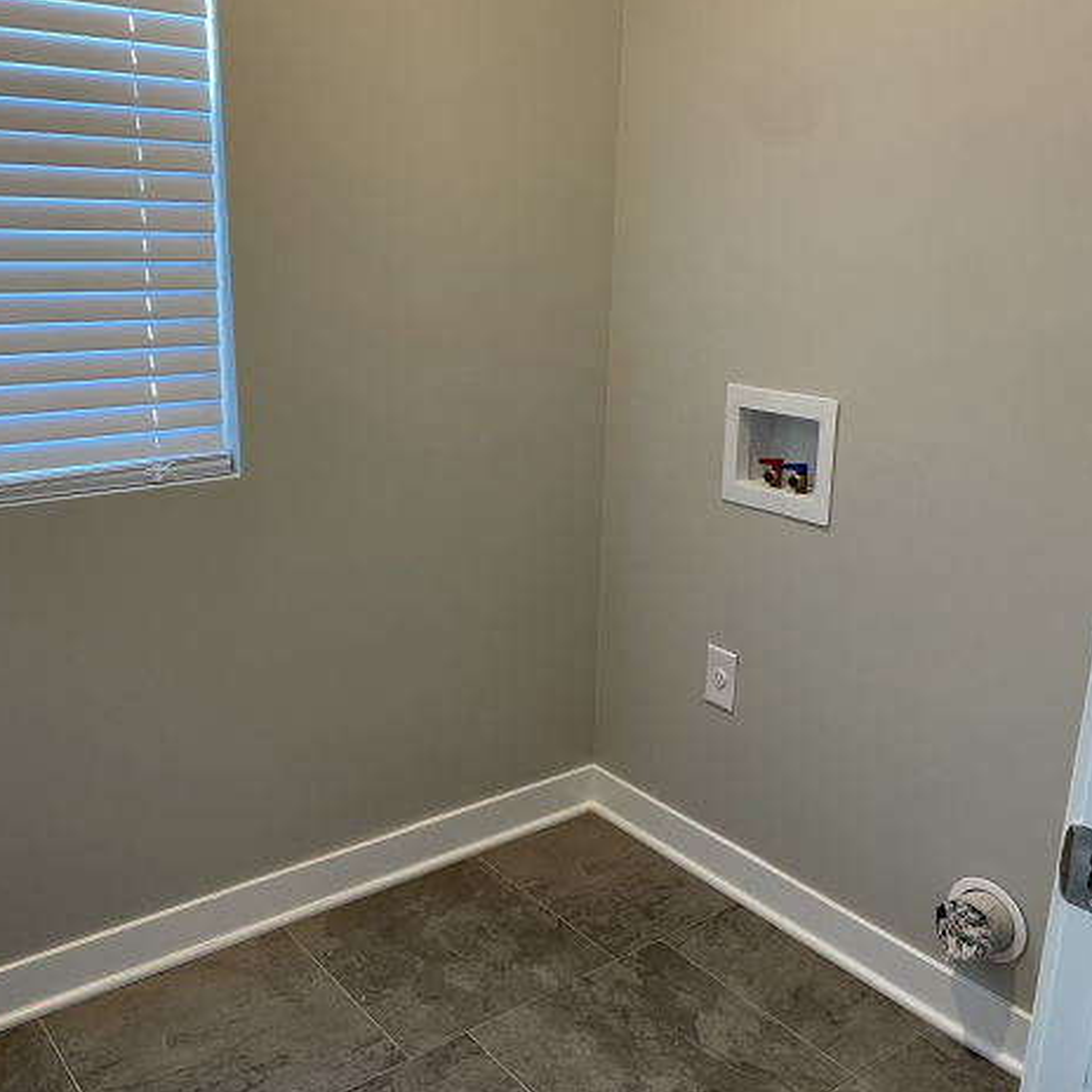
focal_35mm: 33
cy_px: 550
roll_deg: -0.9
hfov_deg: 49.7
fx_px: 1178
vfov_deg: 49.7
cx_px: 522
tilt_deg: -17.2
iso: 80
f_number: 1.6
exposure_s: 1/60
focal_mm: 4.2
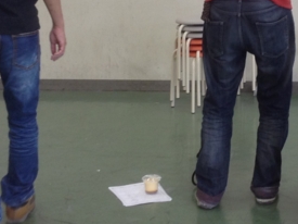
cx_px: 243
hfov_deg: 20.2
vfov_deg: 15.0
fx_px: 826
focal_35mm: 96
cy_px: -25
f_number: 2.4
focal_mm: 3.3
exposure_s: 1/30
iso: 32
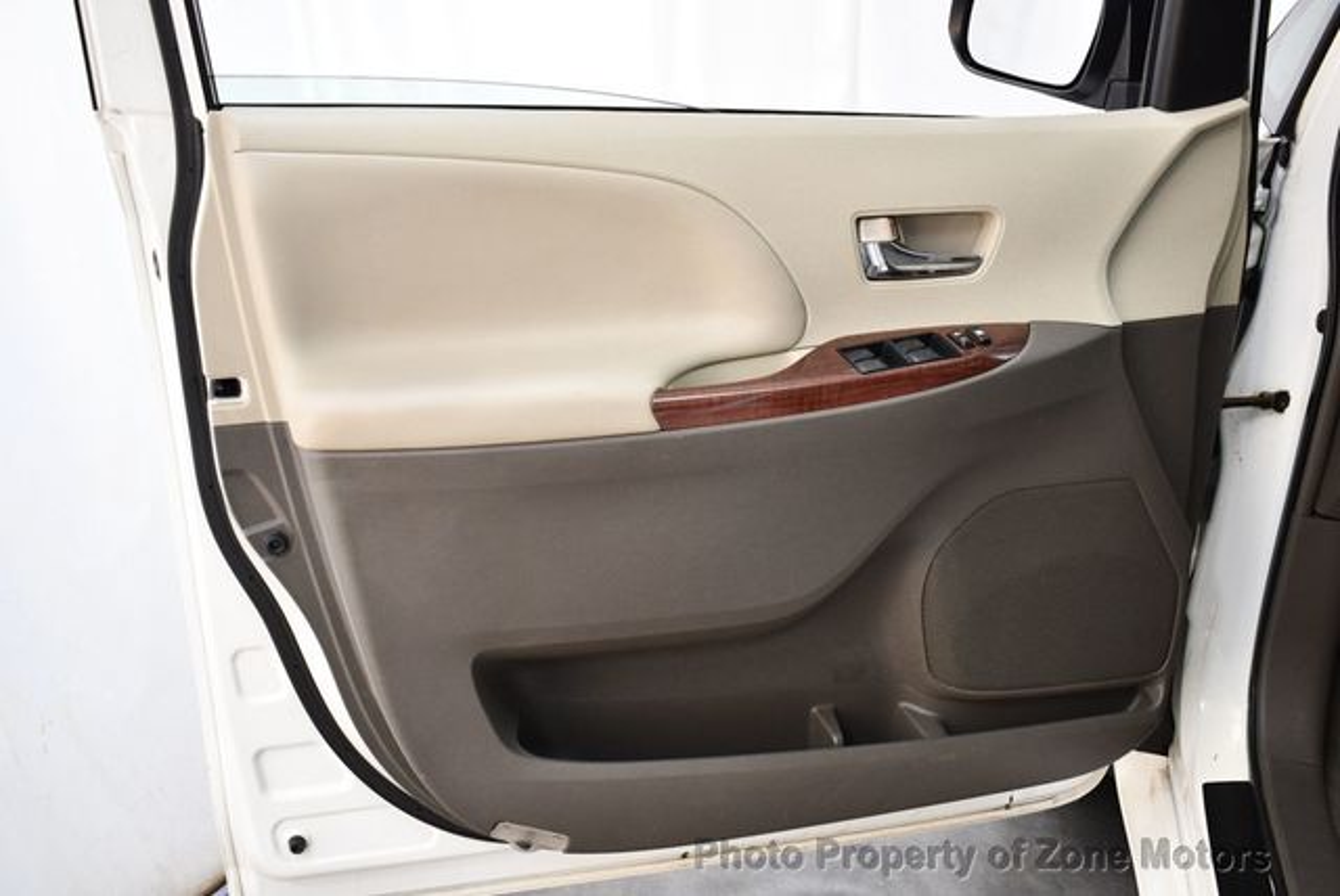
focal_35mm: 36
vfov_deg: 36.9
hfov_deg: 53.1
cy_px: 448
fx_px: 1341
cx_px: 670
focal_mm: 18
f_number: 3.5
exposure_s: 1/125
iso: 1100
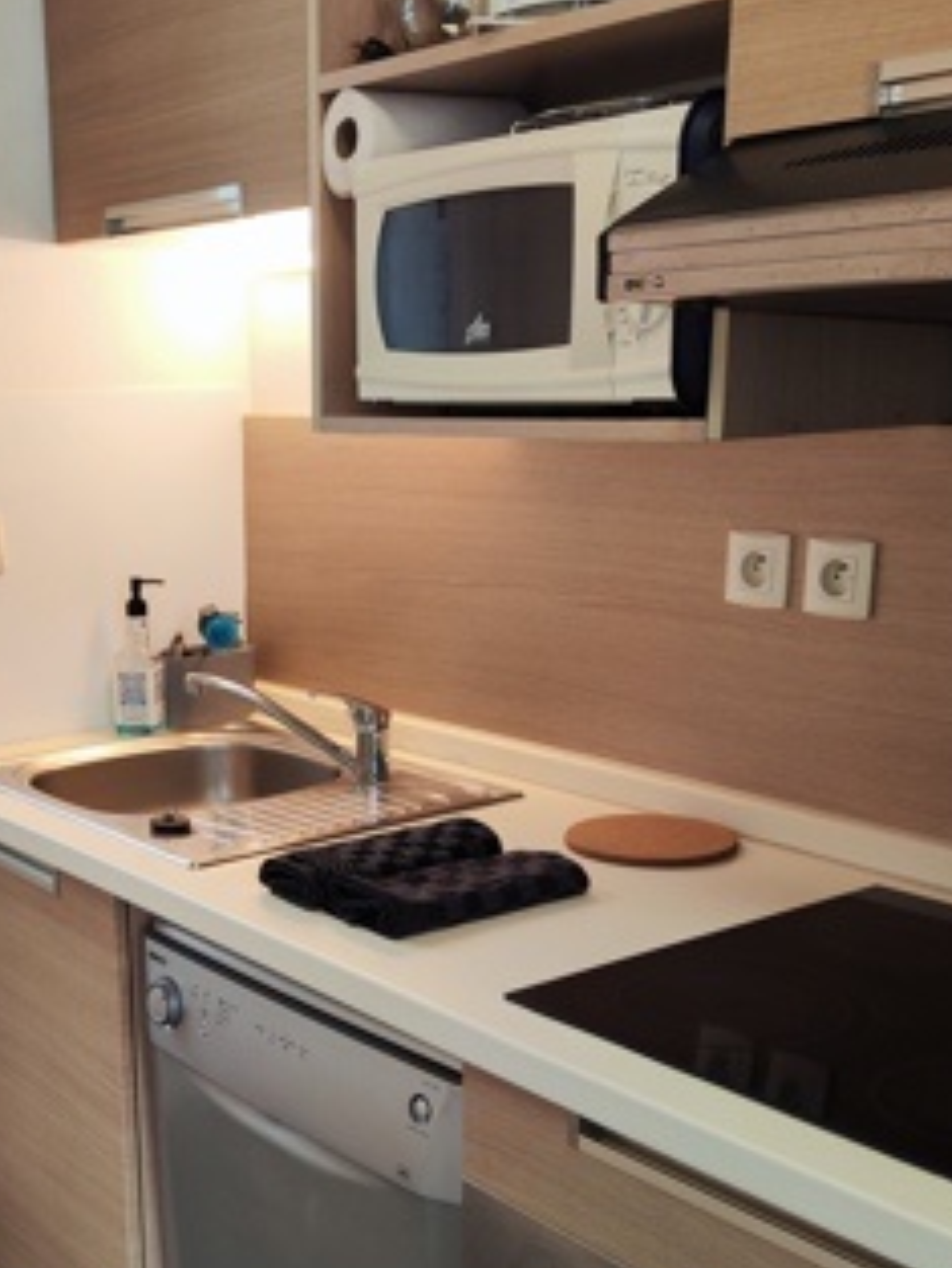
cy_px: 916
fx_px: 1686
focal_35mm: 46
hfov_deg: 30.8
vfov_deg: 40.3
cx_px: 207
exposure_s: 1/100
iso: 82
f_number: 1.88
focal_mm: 5.59
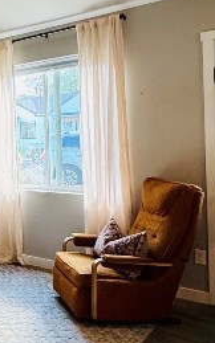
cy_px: 150
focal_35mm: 44
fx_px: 412
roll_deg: +3.1
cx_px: -104
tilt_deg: -1.3
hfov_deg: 23.6
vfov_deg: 45.2
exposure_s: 1/120
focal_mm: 2.22
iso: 250
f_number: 2.2
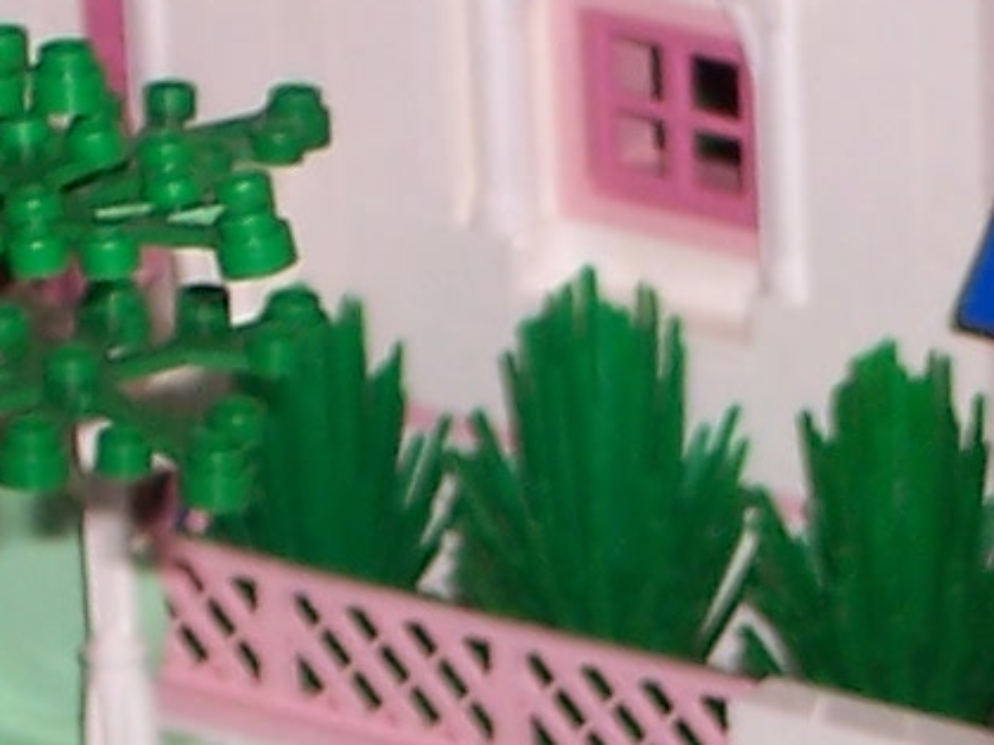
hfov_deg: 4.4
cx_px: 1599
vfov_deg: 3.3
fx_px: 12947
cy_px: 1561
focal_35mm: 451
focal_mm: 13.5
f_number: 4.1
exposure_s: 1/90
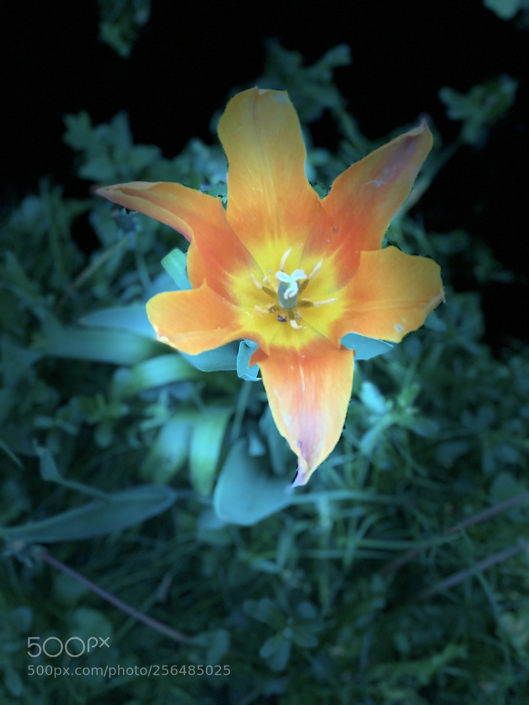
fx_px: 1161
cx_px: 264
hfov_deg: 25.7
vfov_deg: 33.8
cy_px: 352
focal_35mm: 57
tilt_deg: -78.3
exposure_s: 1/60
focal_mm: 6.6
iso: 64
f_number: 2.8
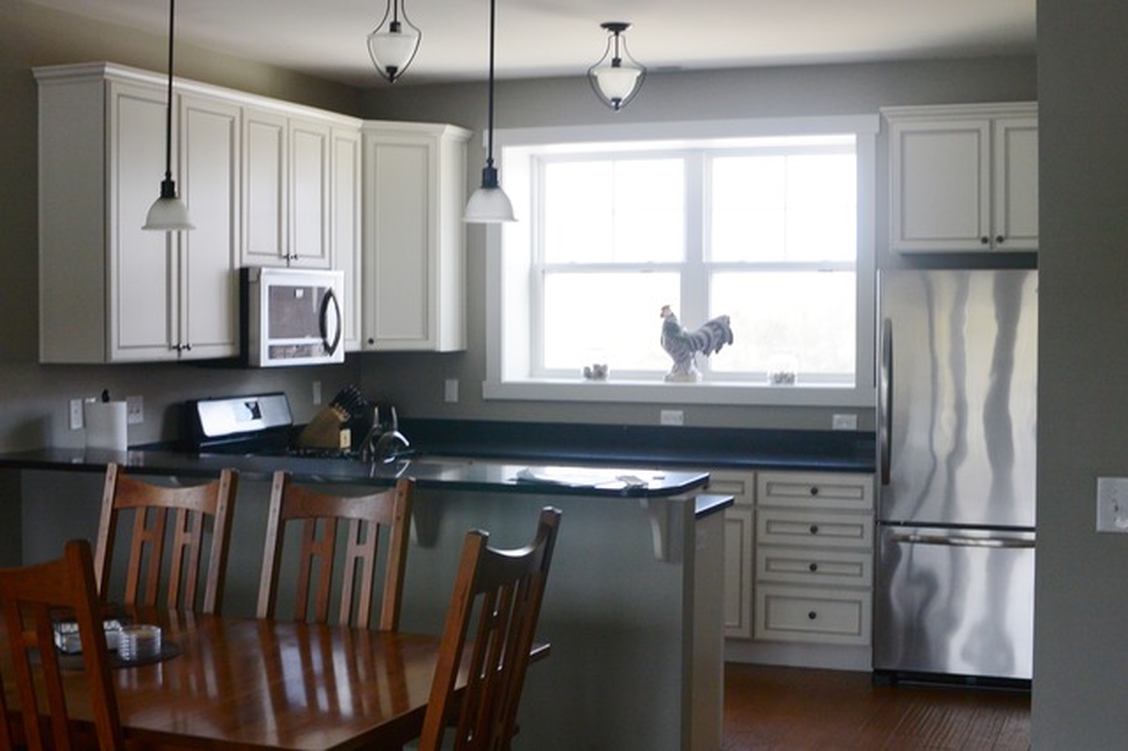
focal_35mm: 49
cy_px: 376
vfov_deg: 27.5
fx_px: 1534
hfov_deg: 40.4
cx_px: 564
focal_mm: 18.5
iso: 250
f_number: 5.6
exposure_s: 1/60
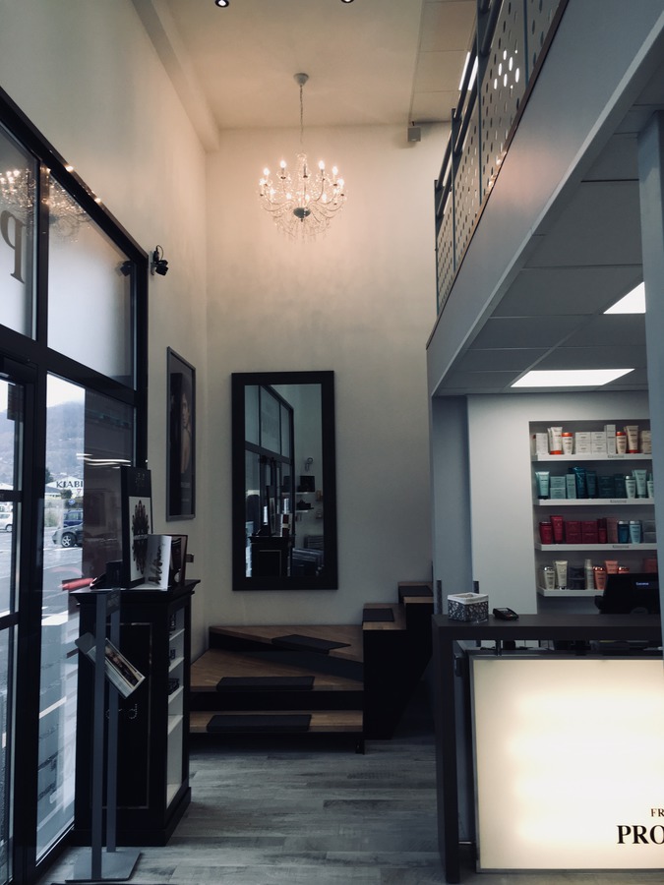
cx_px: 332
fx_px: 742
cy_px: 442
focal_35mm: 29
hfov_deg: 48.2
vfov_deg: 61.7
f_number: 2.2
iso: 40
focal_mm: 4.15
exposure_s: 1/100
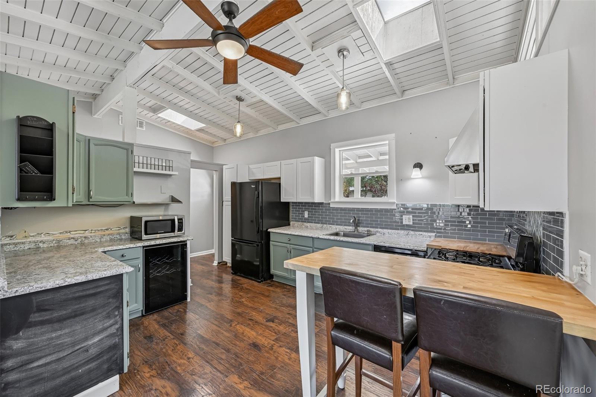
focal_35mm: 14
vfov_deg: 81.2
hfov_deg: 104.3
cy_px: 198
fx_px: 232
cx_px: 298
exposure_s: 1/15
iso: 200
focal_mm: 14
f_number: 10
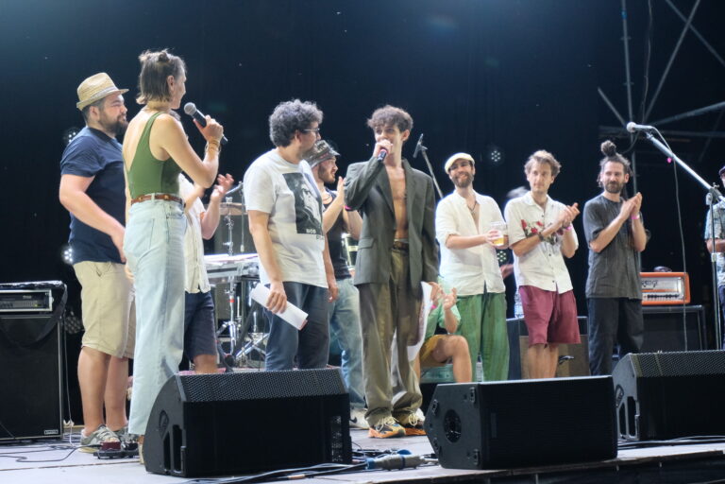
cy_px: 242
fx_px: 1369
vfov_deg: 20.0
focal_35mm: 68
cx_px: 362
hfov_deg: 29.7
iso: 2500
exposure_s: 1/60
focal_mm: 45
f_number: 5.6
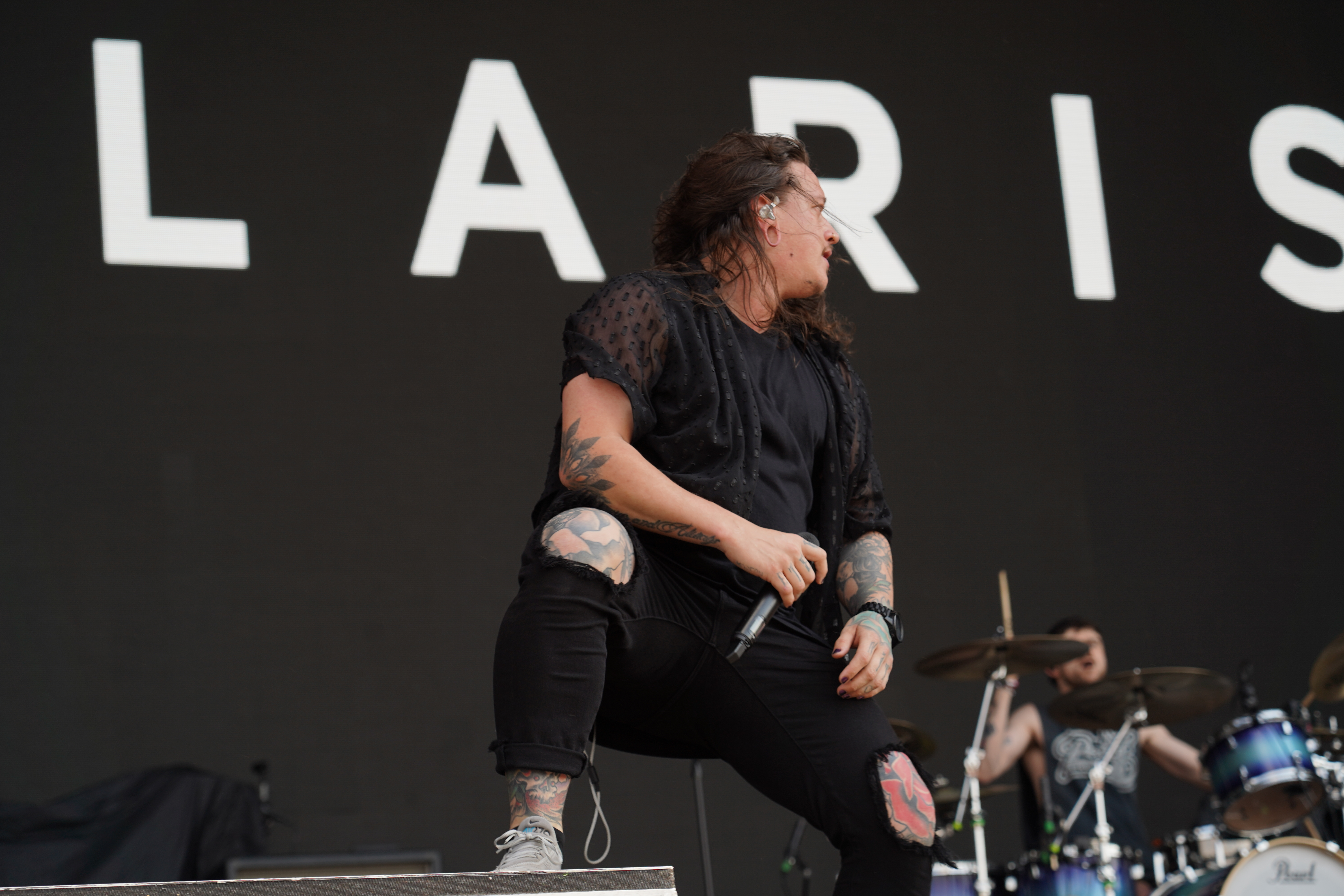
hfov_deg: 19.5
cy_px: 448
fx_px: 3920
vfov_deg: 13.0
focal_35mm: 105
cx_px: 672
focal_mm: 105
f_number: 5.6
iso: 100
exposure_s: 1/250
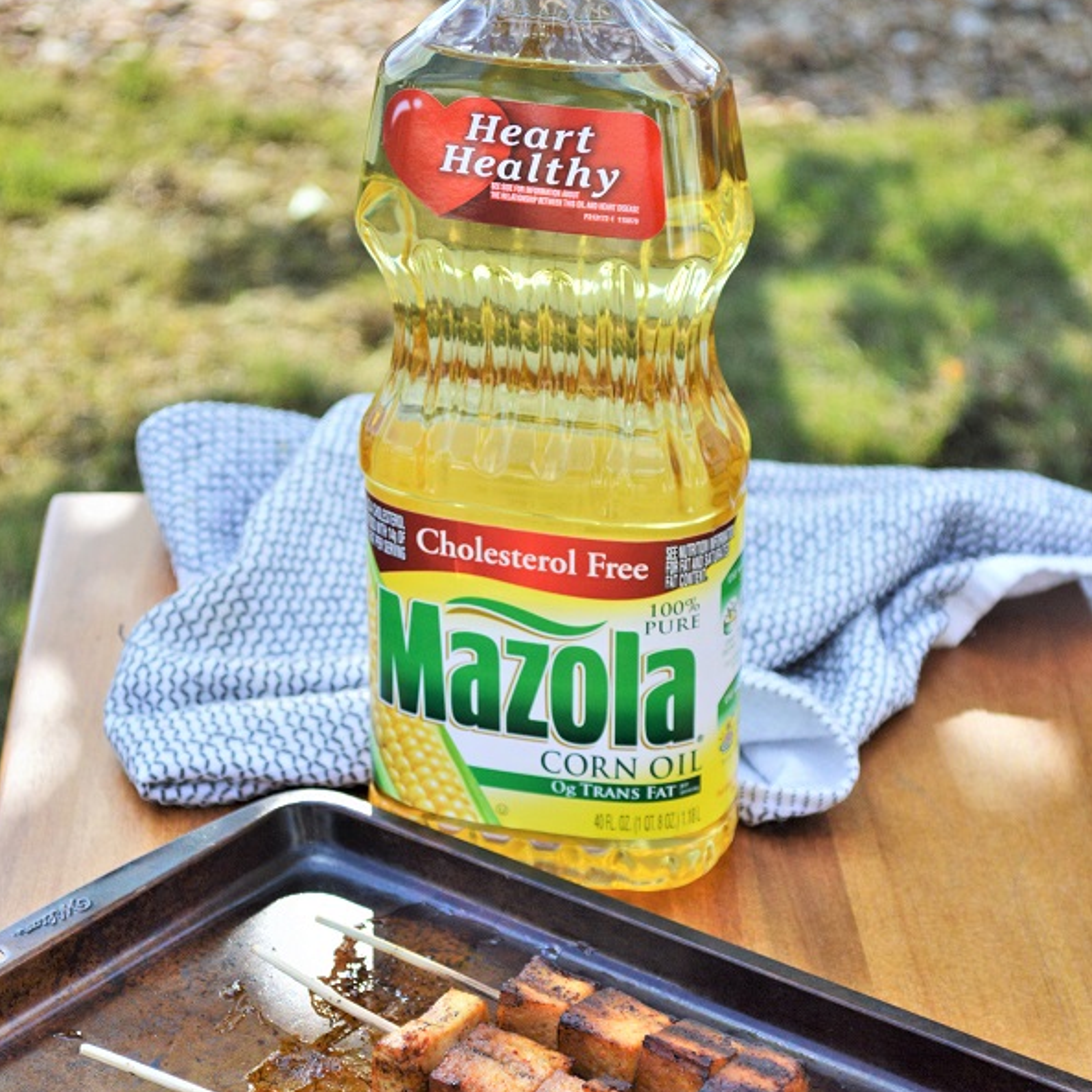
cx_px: 545
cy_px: 773
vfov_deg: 18.6
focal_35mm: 93
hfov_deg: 18.7
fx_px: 3319
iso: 400
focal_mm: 48
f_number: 5.3
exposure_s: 1/1250
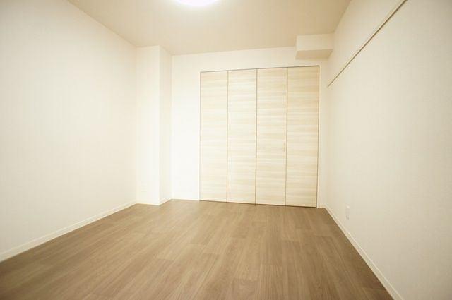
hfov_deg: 73.8
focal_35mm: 24
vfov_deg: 53.0
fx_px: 301
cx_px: 226
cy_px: 150
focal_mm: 16
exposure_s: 1/30
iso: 500
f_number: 2.8
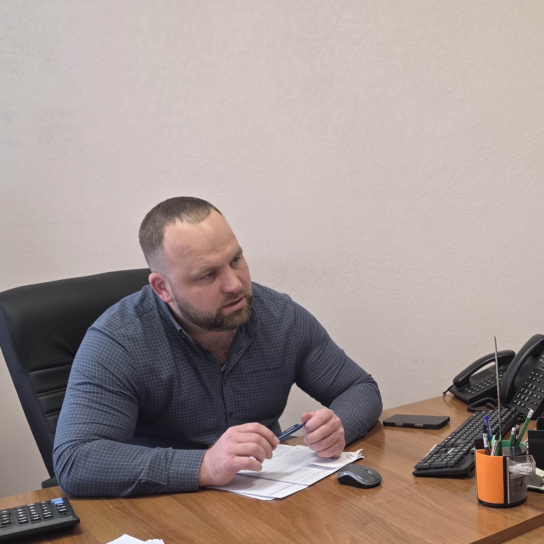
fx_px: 836
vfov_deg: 34.6
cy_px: 460
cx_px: 436
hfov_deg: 34.9
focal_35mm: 47
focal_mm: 6.3
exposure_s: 1/100
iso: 160
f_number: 1.7
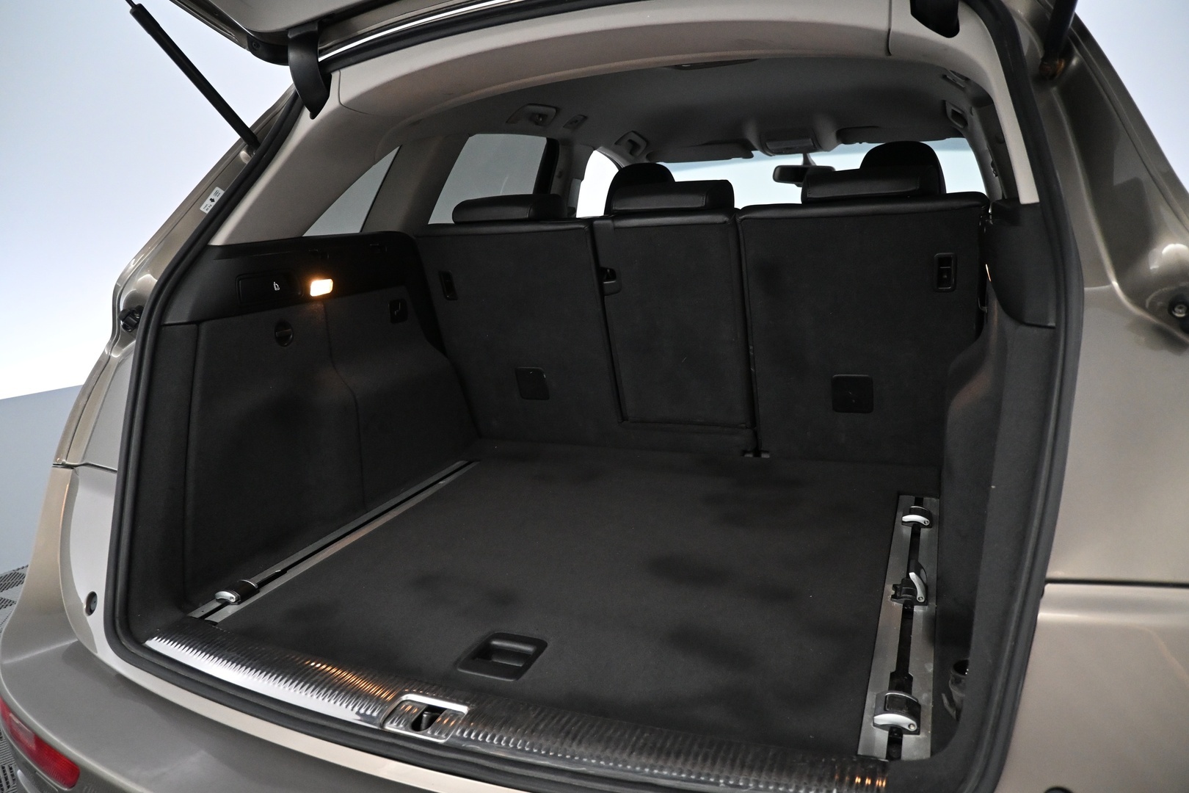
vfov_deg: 53.1
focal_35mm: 24
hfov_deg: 73.7
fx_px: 793
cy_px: 396
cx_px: 594
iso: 3200
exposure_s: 1/125
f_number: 3.5
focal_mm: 16
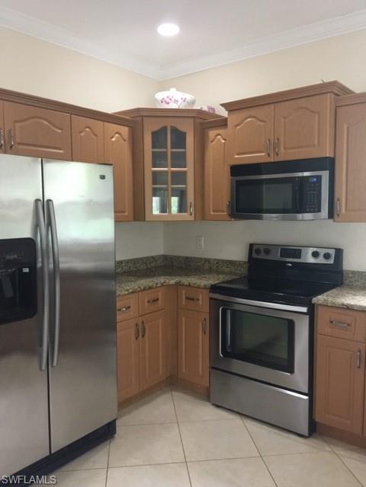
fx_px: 409
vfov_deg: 61.7
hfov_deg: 48.2
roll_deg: +0.1
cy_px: 244
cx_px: 183
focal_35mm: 29
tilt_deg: -4.4
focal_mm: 4.15
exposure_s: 1/15
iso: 125
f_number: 2.2
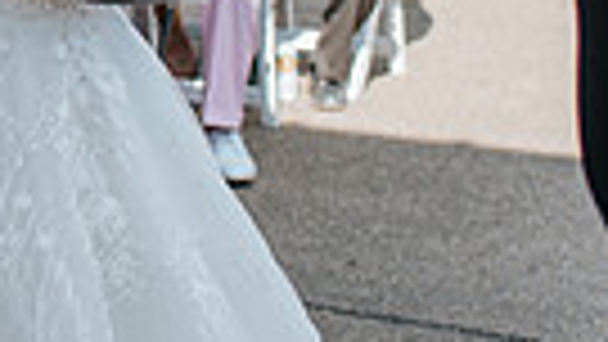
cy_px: -236
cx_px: -401
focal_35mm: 158
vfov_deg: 7.5
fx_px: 2548
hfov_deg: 12.7
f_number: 3.2
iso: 125
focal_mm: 35
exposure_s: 1/1250
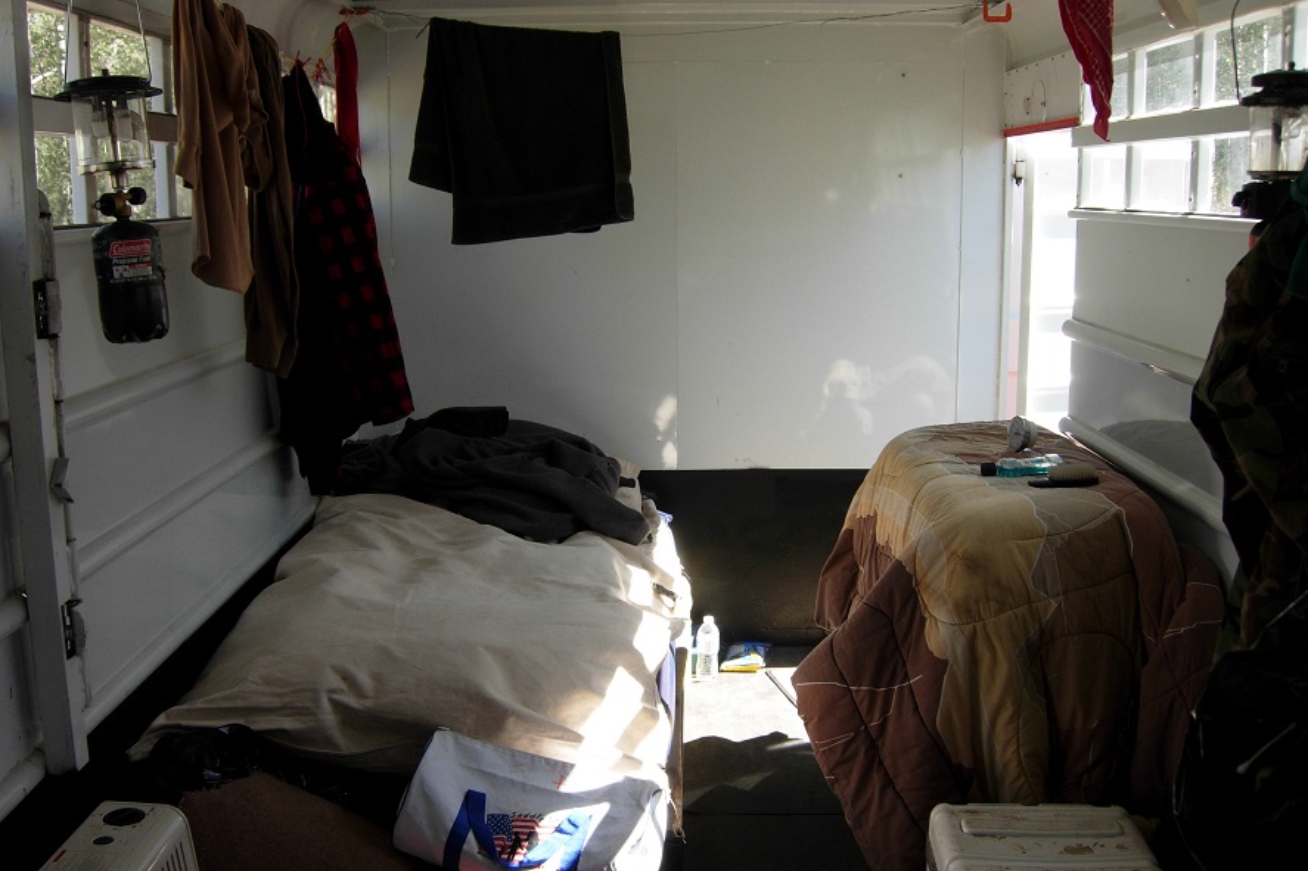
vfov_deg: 35.0
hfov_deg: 50.7
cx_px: 650
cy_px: 492
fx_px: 1380
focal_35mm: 38
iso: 50
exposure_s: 1/111
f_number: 3.8
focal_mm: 7.5
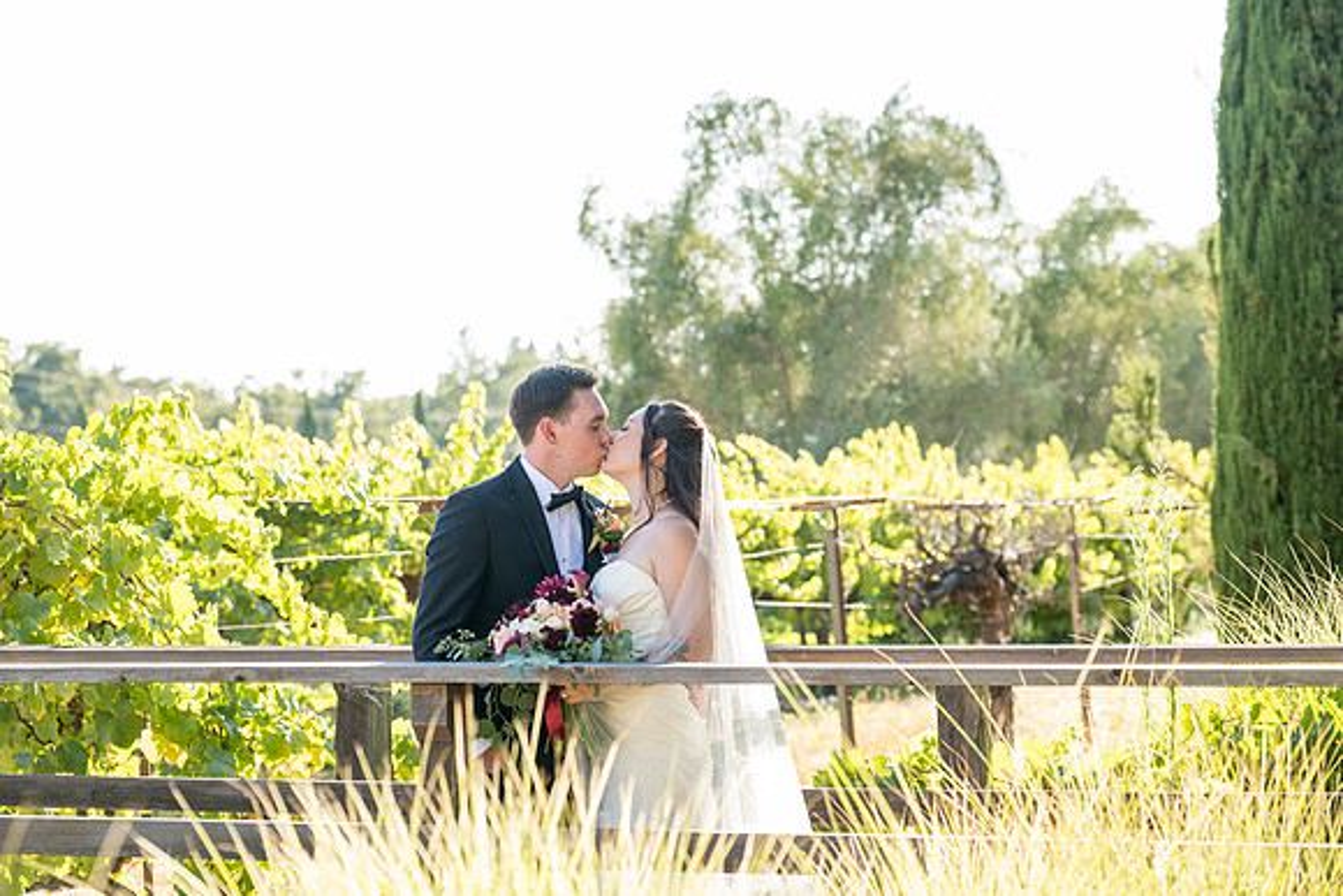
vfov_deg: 15.7
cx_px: 672
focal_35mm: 87
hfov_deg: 23.4
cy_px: 448
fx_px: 3246
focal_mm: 87
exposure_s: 1/400
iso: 400
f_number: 4
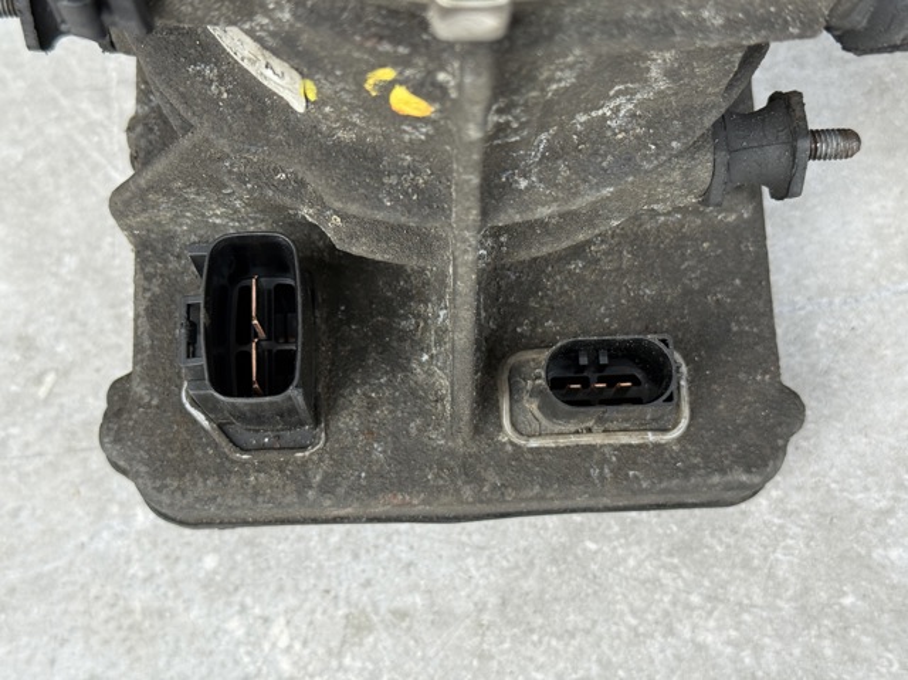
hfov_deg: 39.7
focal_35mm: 48
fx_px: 1258
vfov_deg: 30.2
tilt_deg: -71.7
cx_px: 454
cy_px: 340
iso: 100
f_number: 1.78
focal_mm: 6.76
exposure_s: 1/71
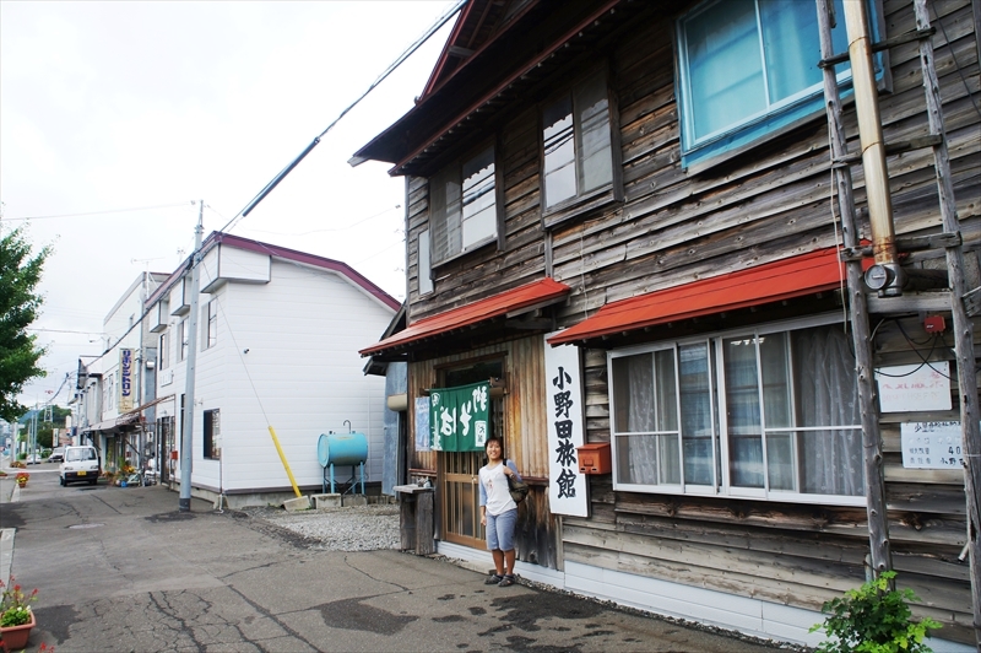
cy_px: 326
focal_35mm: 27
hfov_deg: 67.4
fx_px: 735
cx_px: 490
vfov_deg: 47.9
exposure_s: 1/80
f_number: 8
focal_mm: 18
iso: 200
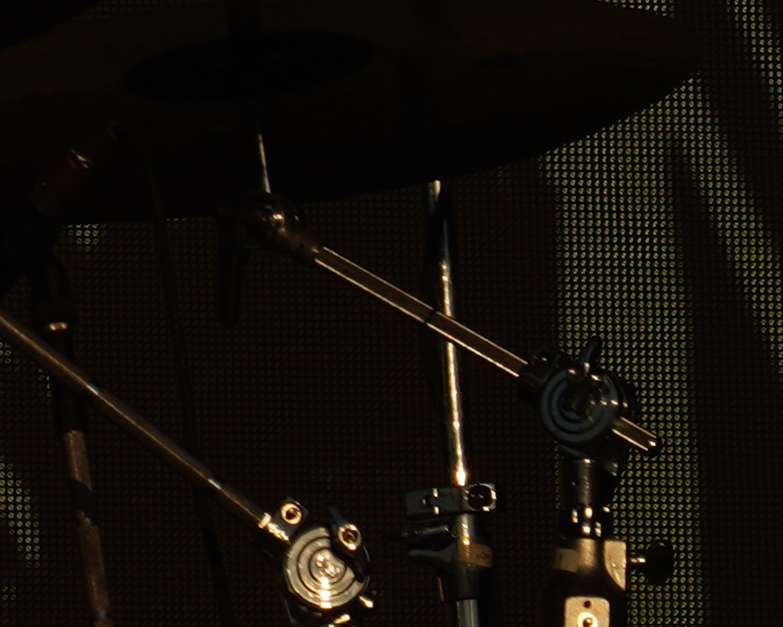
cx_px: -1177
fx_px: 16179
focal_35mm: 698
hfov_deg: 2.7
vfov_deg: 2.2
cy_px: -319
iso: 100
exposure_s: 1/1250
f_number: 8
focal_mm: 105
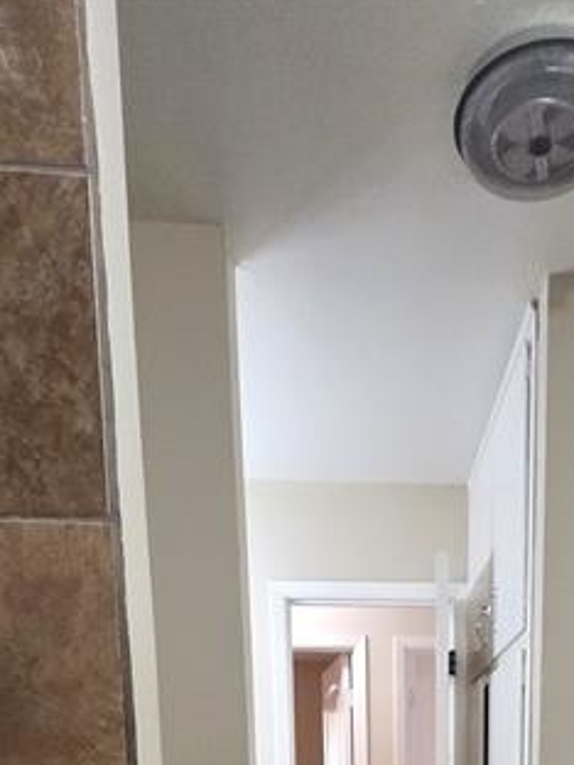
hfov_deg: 43.1
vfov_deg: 39.7
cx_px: 412
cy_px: 929
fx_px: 707
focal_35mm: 32
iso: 320
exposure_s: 1/60
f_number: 2.2
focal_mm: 2.2
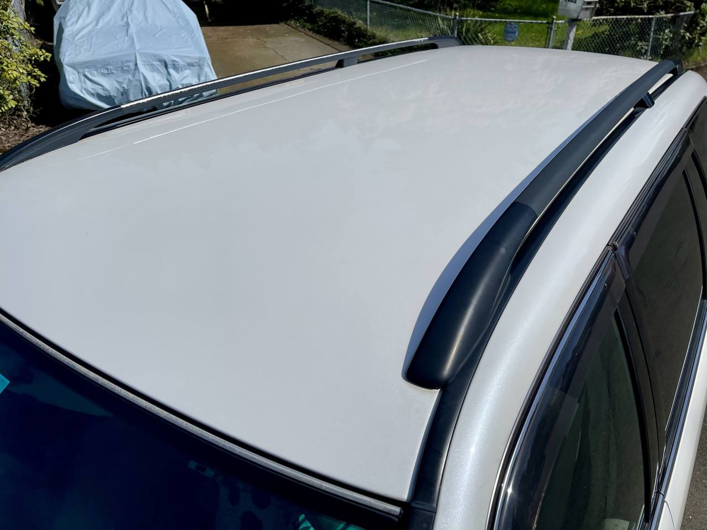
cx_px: 354
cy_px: 265
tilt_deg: -29.9
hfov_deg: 69.4
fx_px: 511
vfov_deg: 54.9
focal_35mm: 25
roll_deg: -0.8
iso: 32
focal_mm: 5.1
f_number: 1.6
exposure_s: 1/13514
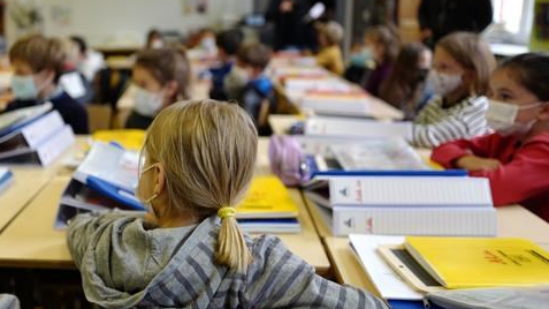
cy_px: 126
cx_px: 186
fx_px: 582
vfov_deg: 29.6
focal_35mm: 40
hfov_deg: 49.7
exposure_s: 1/500
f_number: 1.7
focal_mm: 28
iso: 800
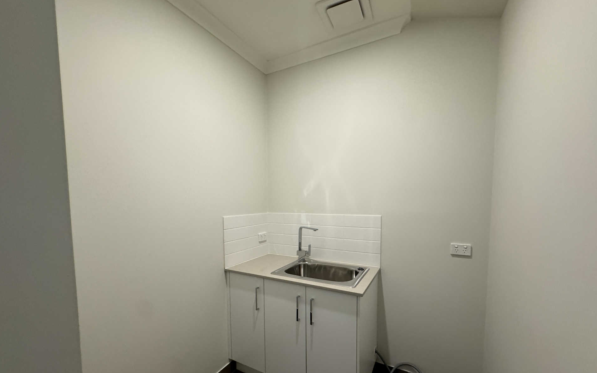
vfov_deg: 74.3
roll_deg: +0.3
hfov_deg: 101.5
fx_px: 244
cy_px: 216
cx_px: 298
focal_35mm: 15
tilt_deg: -3.4
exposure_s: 1/100
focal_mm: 2.22
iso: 250
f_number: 2.2
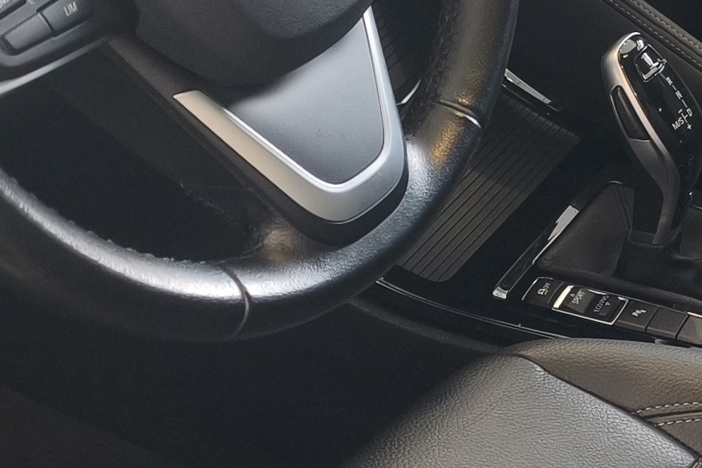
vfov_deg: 12.2
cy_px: 252
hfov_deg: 17.8
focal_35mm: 112
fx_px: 2183
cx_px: 711
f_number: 1.62
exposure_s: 1/99.9
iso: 250
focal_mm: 6.45
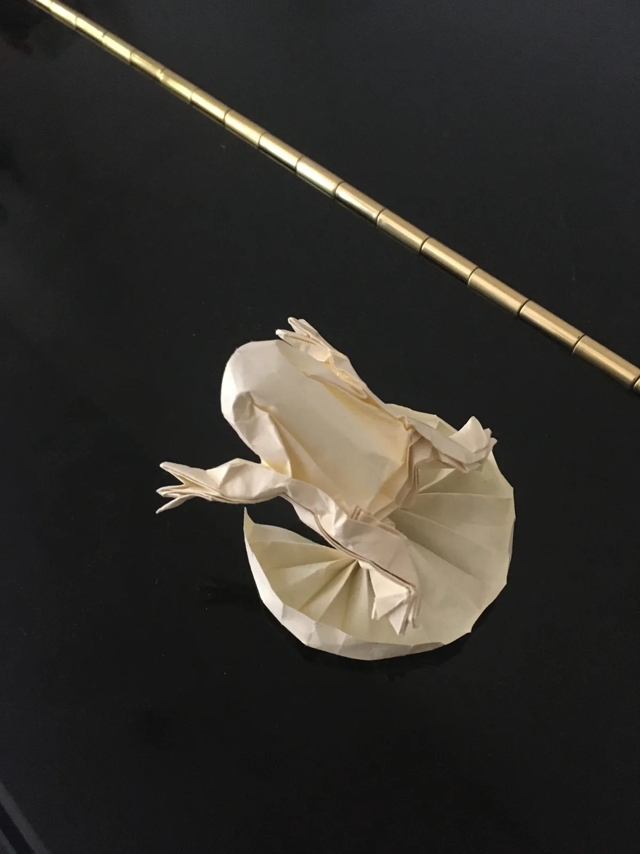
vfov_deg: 61.7
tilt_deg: -55.5
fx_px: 715
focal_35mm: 29
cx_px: 320
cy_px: 427
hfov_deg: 48.2
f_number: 2.2
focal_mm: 4.15
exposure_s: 1/25
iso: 200
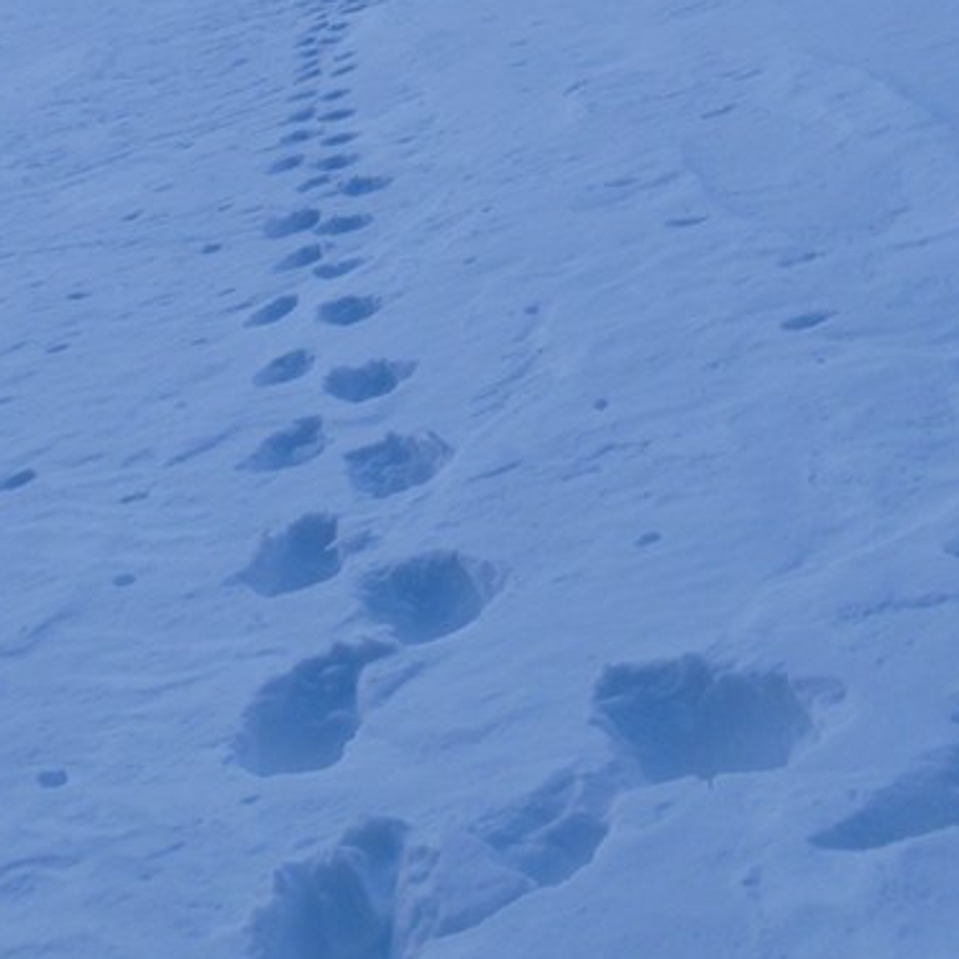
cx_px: 450
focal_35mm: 66
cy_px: 28
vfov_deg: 25.0
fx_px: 2069
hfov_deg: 26.1
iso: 80
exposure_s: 1/320
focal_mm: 6.3
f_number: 5.6
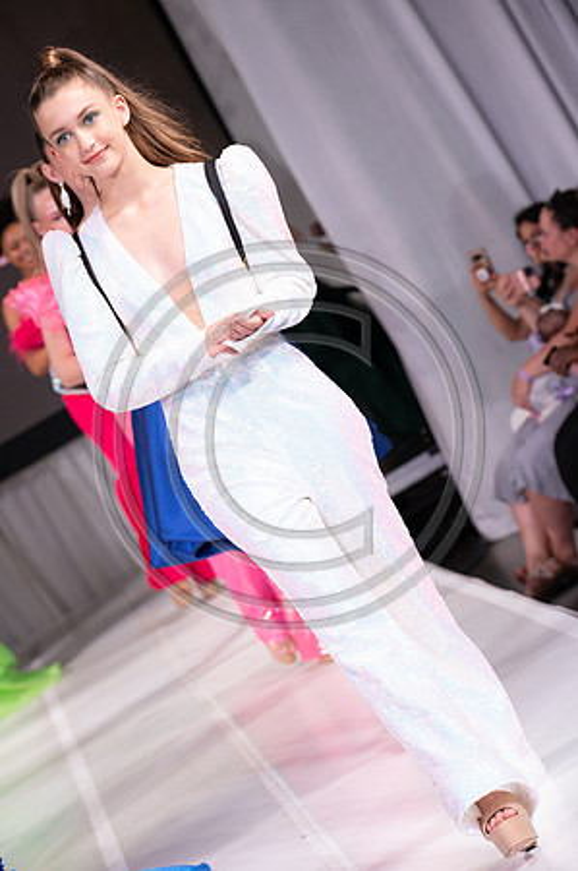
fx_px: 3017
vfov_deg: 16.4
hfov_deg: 10.9
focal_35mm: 125
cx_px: 289
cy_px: 436
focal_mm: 125
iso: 2000
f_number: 5.6
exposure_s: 1/400
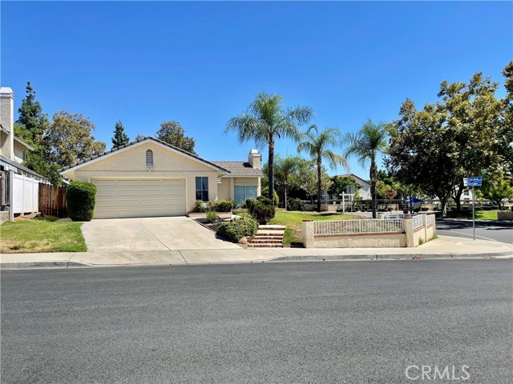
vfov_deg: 54.9
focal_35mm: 25
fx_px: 370
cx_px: 256
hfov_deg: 69.4
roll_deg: +0.5
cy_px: 192
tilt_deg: +0.9
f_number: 1.6
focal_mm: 5.1
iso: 32
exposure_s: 1/3559
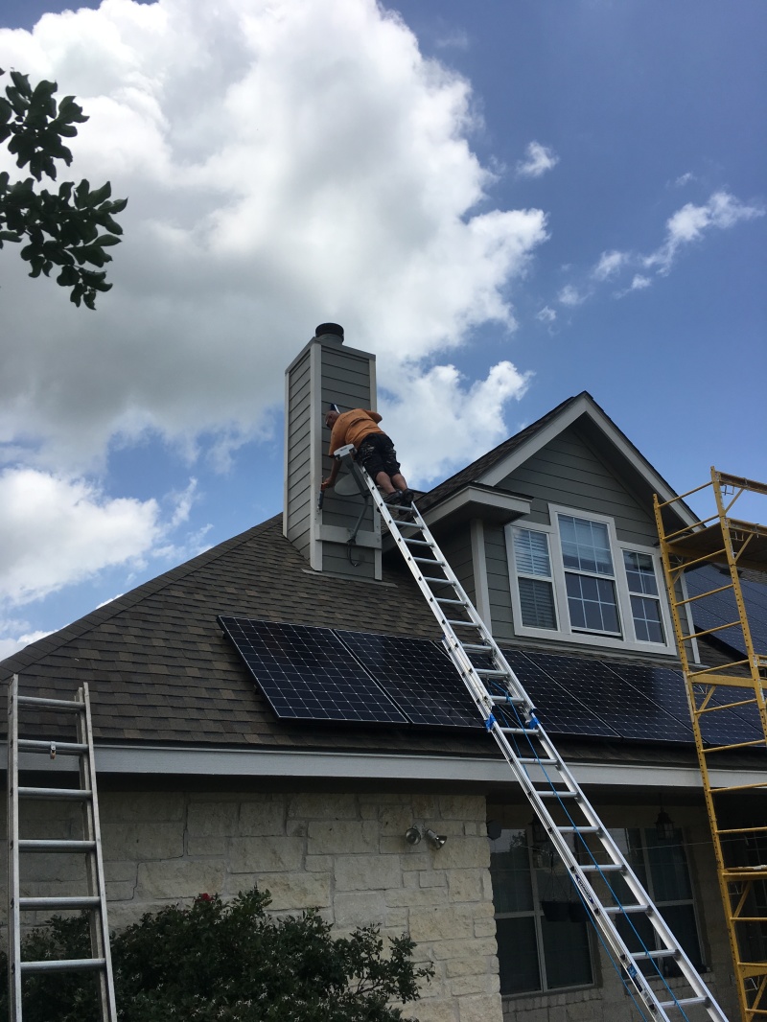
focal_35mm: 29
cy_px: 511
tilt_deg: +24.0
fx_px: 856
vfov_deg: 61.6
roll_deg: +2.8
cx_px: 384
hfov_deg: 48.2
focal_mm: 4.15
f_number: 2.2
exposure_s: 1/2198
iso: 25
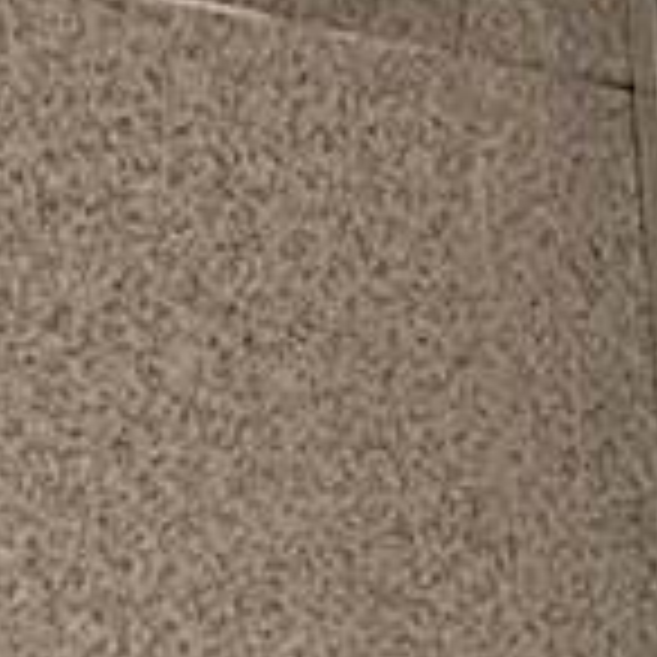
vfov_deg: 13.2
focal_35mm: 122
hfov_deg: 10.1
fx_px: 2620
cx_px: 2030
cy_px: 1076
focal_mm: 2.22
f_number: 2.2
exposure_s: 1/62
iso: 320
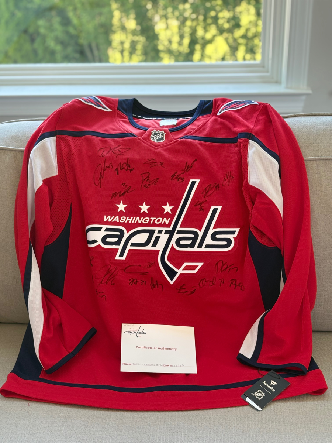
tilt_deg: -26.2
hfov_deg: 28.0
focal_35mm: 52
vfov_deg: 36.8
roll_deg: +2.2
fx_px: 665
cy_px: 222
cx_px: 166
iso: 50
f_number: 1.6
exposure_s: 1/63
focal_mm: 5.96
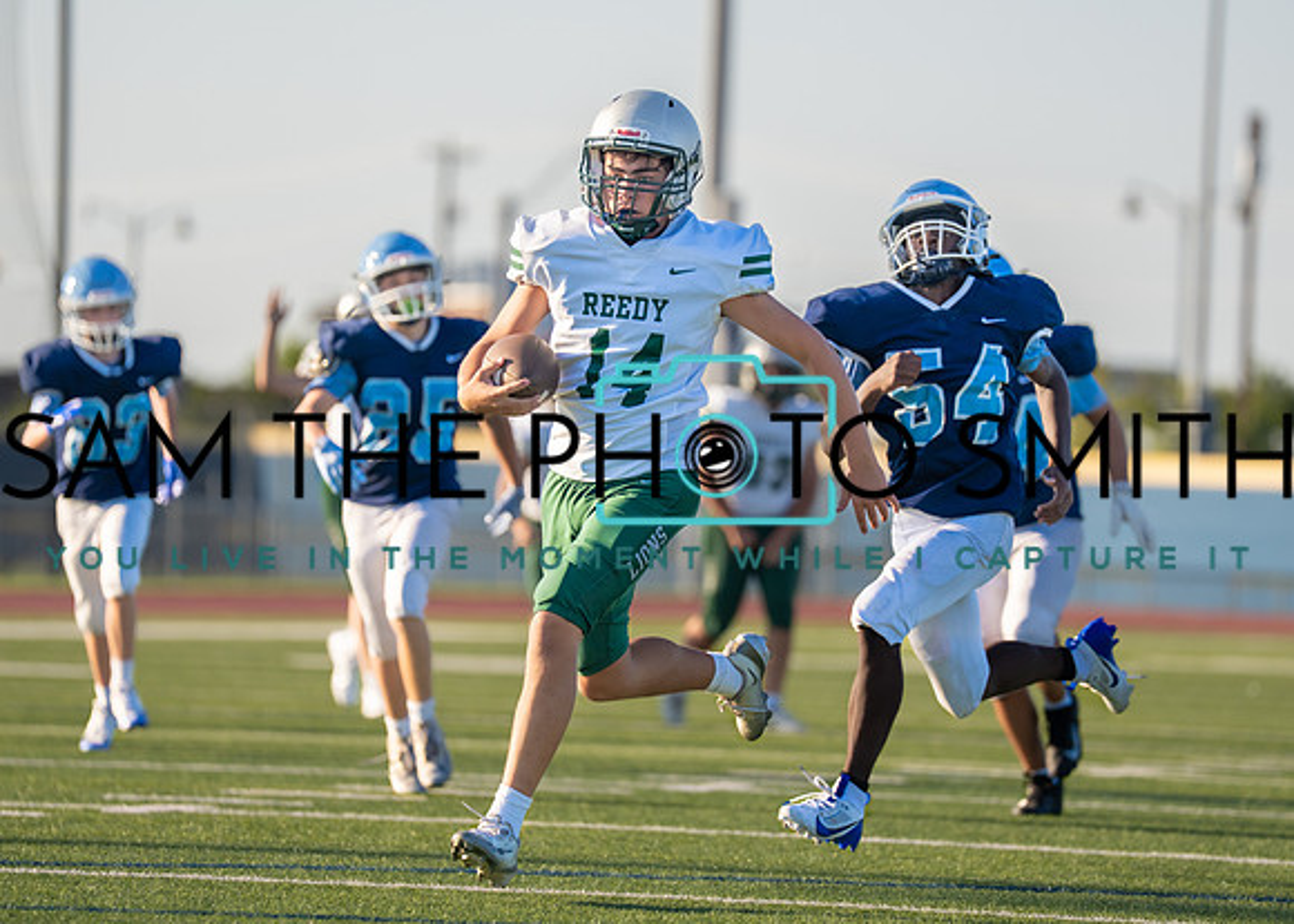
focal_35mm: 267
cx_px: 675
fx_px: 9810
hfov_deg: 7.5
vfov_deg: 5.4
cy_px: 413
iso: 320
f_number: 2.8
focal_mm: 200
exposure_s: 1/3200
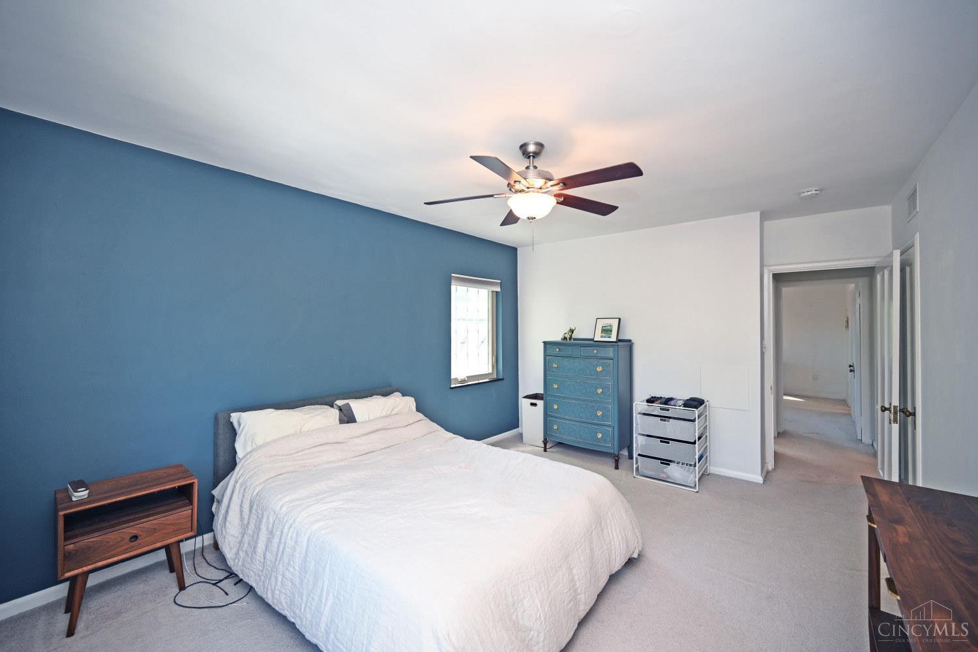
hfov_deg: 104.3
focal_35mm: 14
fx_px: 380
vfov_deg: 81.2
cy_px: 326
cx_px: 489
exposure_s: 1/60
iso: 320
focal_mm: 14
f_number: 4
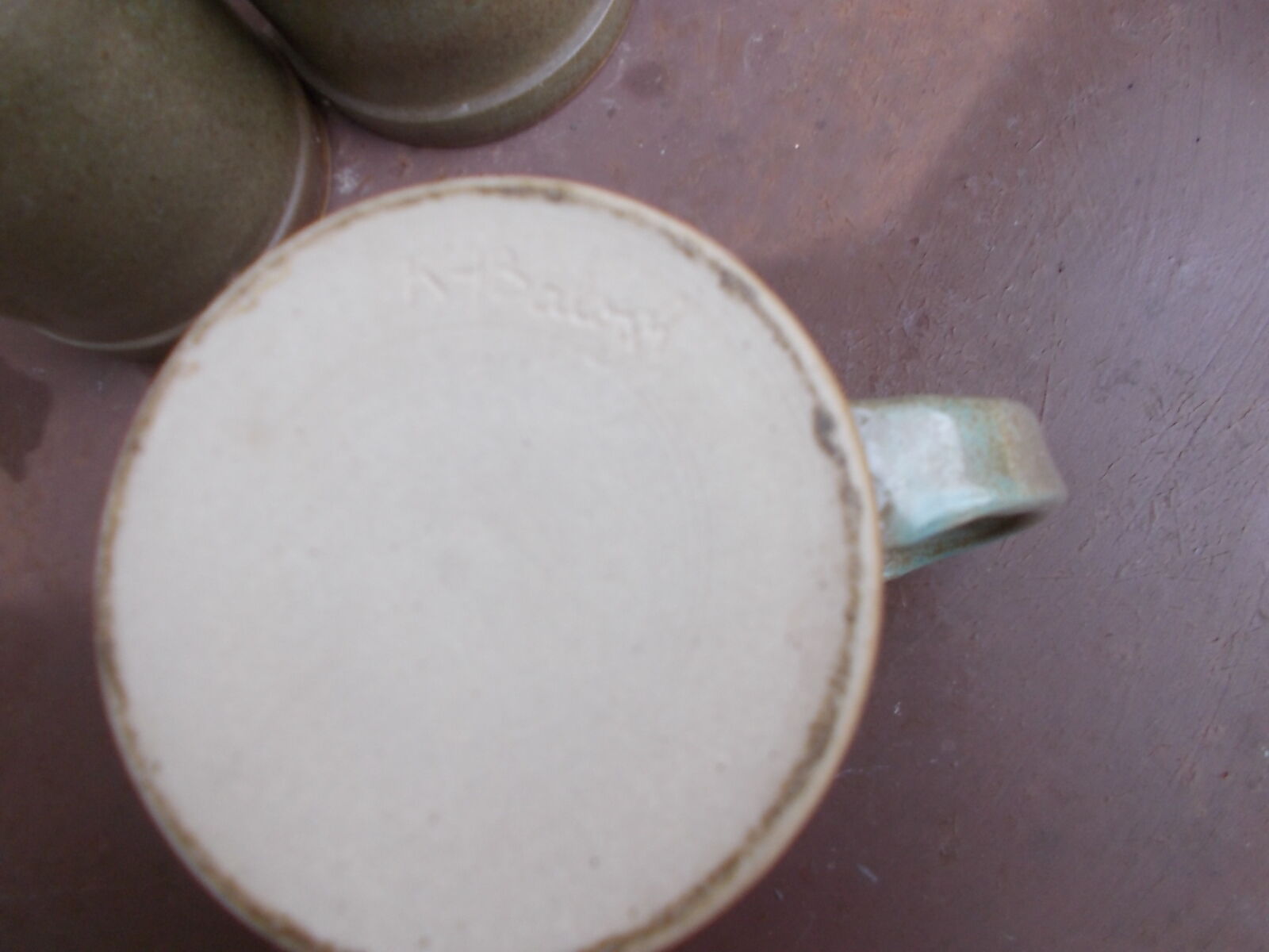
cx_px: 634
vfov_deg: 53.1
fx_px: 953
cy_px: 476
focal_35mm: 26
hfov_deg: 67.3
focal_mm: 4.6
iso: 160
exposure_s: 1/25
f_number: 3.2
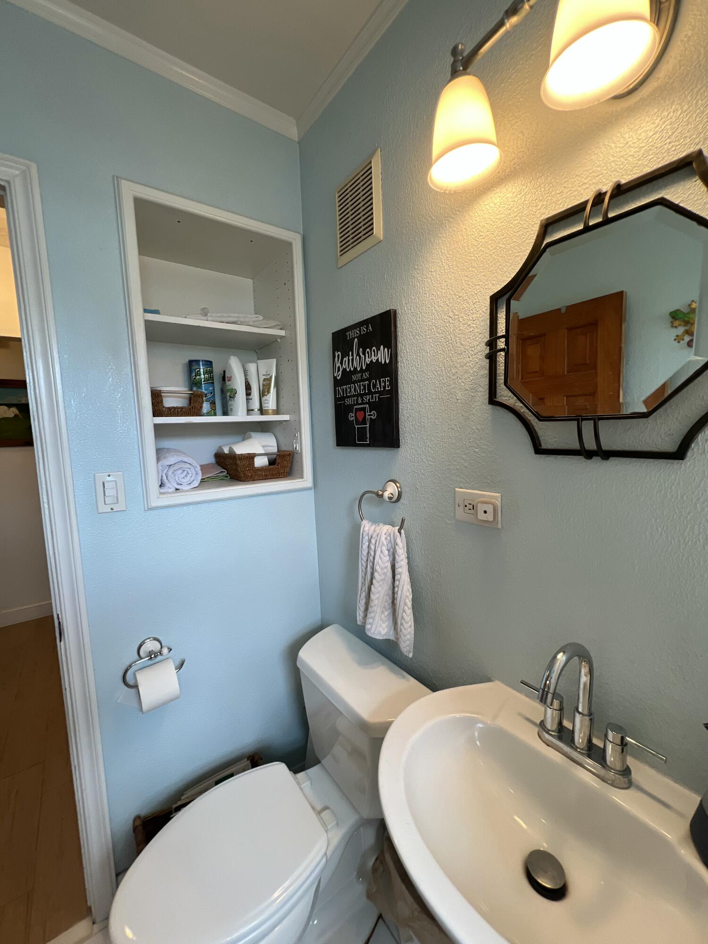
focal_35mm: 13
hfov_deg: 89.9
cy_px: 472
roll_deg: +1.5
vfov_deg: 106.2
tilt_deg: -6.8
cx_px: 354
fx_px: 355
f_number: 1.8
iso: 125
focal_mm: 1.57
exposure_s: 1/120
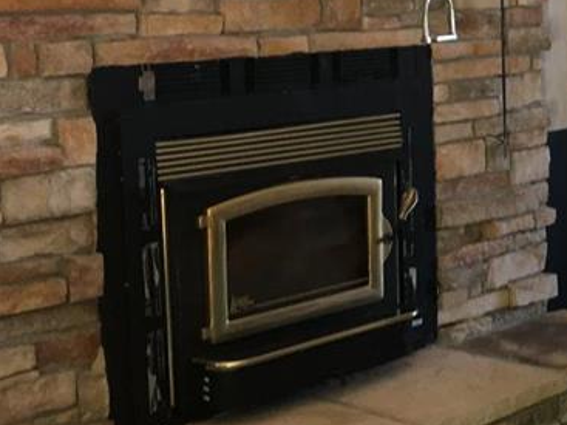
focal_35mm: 81
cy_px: 83
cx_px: 763
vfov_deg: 18.0
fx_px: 1326
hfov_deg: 21.5
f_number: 2.2
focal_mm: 4.15
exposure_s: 1/30
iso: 80
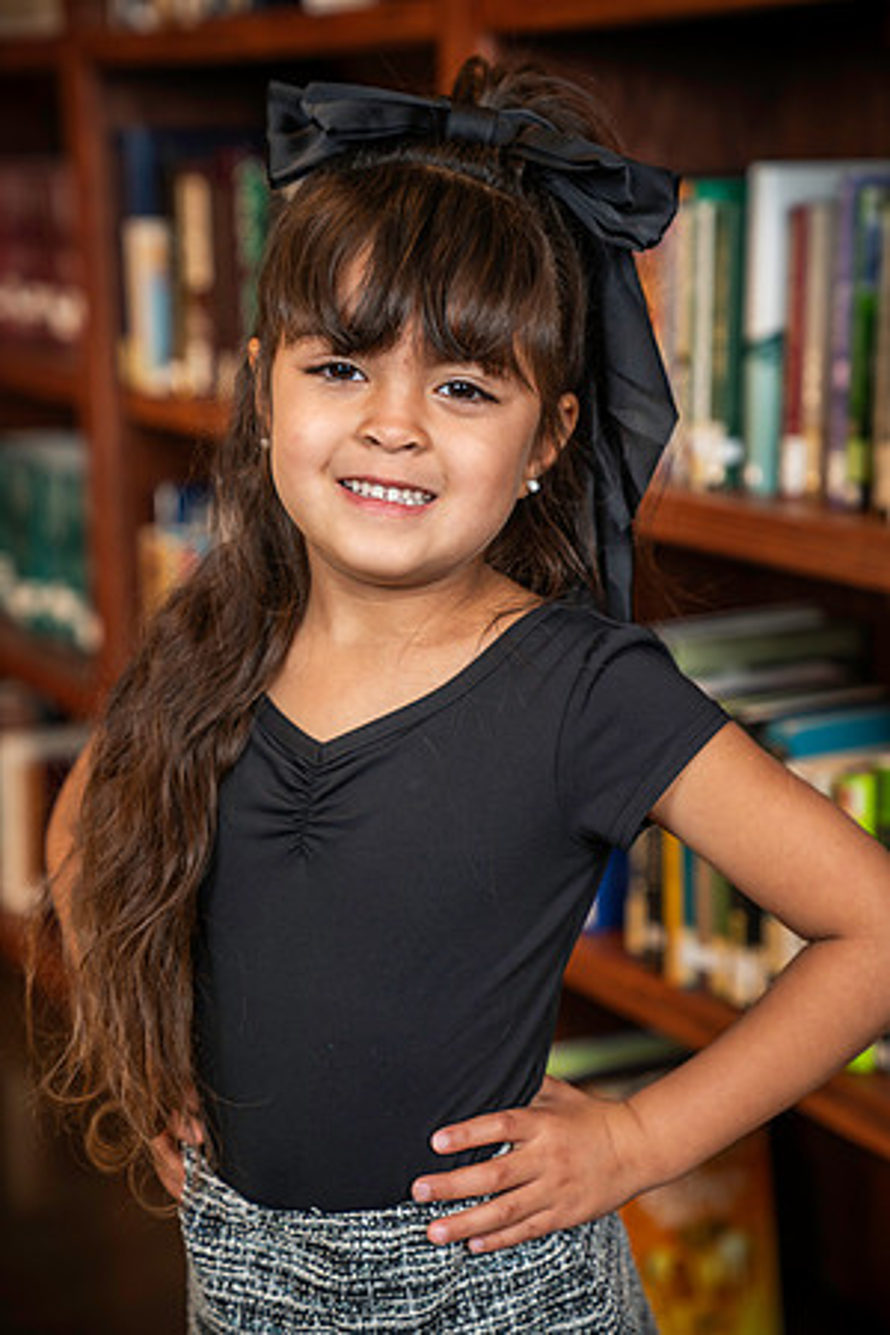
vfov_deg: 28.8
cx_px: 445
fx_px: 2596
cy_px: 668
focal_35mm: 70
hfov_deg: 19.5
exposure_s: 1/200
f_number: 3.5
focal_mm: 70
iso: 500
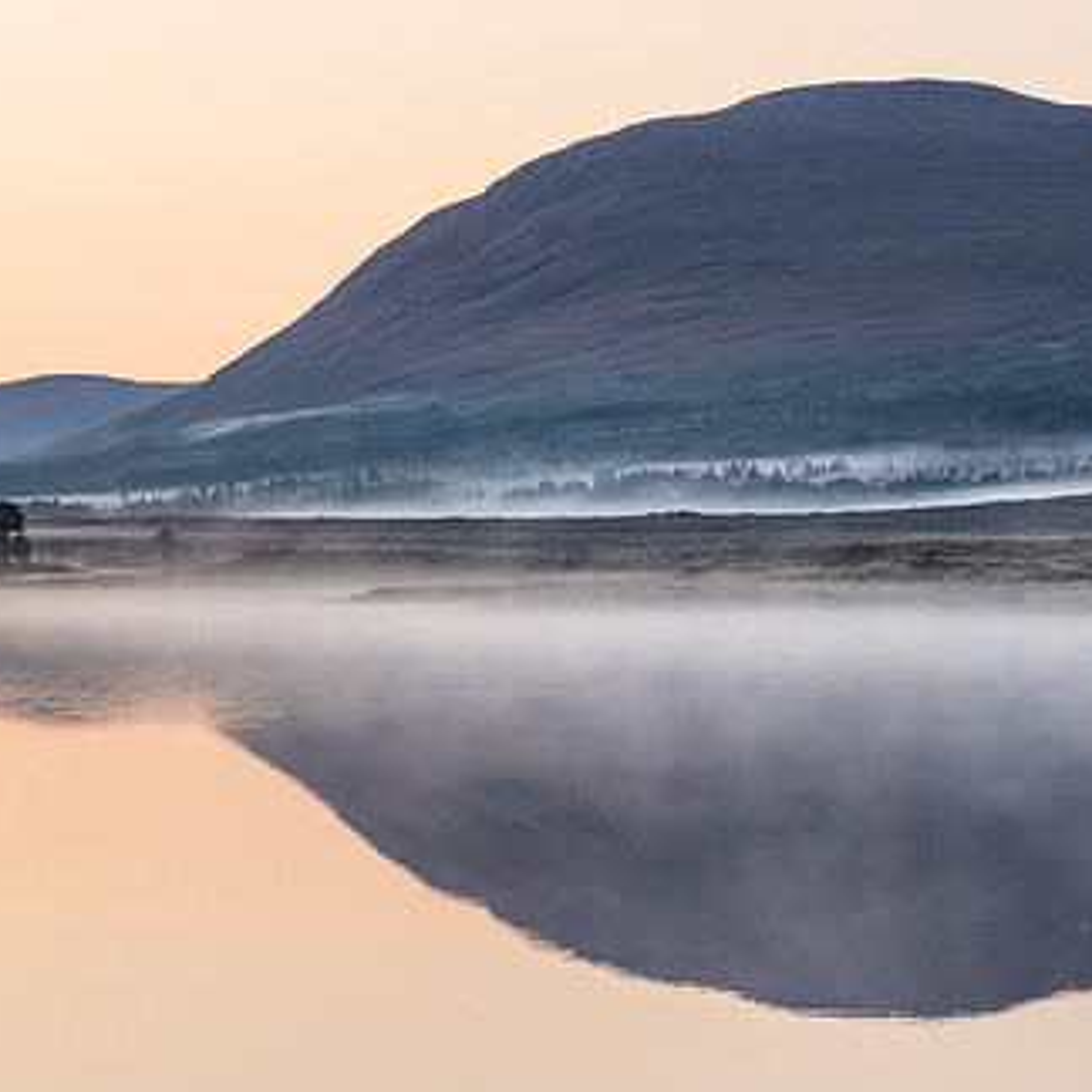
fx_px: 7102
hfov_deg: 8.8
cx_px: 285
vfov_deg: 8.8
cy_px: 338
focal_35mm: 199
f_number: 7.1
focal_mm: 60
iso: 200
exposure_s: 1/100
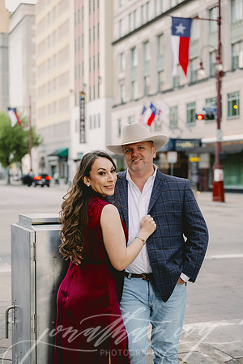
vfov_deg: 31.0
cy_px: 182
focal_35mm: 65
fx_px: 658
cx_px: 122
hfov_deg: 20.9
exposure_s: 1/250
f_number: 3.2
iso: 400
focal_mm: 65
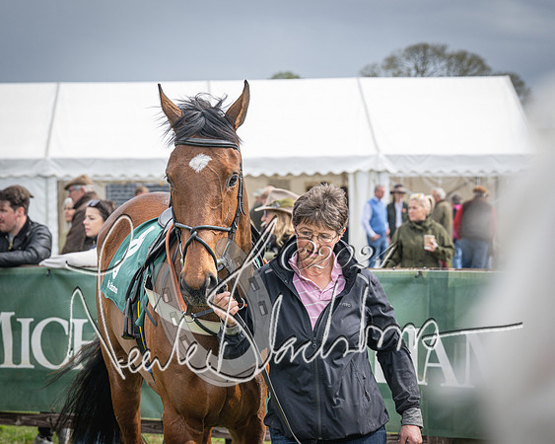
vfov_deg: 11.7
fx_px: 2165
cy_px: 222
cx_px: 301
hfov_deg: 14.6
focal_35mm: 132
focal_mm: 78
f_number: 5
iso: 400
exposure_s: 1/1000
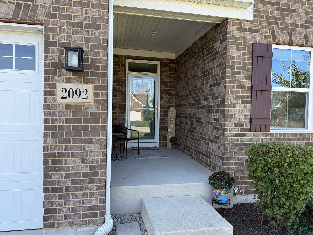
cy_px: 118
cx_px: 156
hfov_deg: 71.6
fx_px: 217
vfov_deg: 56.8
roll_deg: -0.8
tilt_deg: -1.8
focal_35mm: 24
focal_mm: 6.76
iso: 80
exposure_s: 1/517
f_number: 1.78
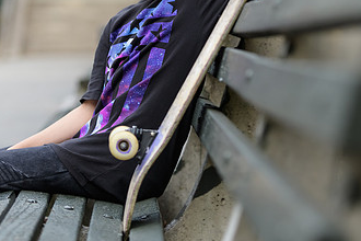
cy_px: 42
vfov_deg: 7.8
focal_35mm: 176
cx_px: 179
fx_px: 1765
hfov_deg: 11.7
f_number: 3.2
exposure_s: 1/1250
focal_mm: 100
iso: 800
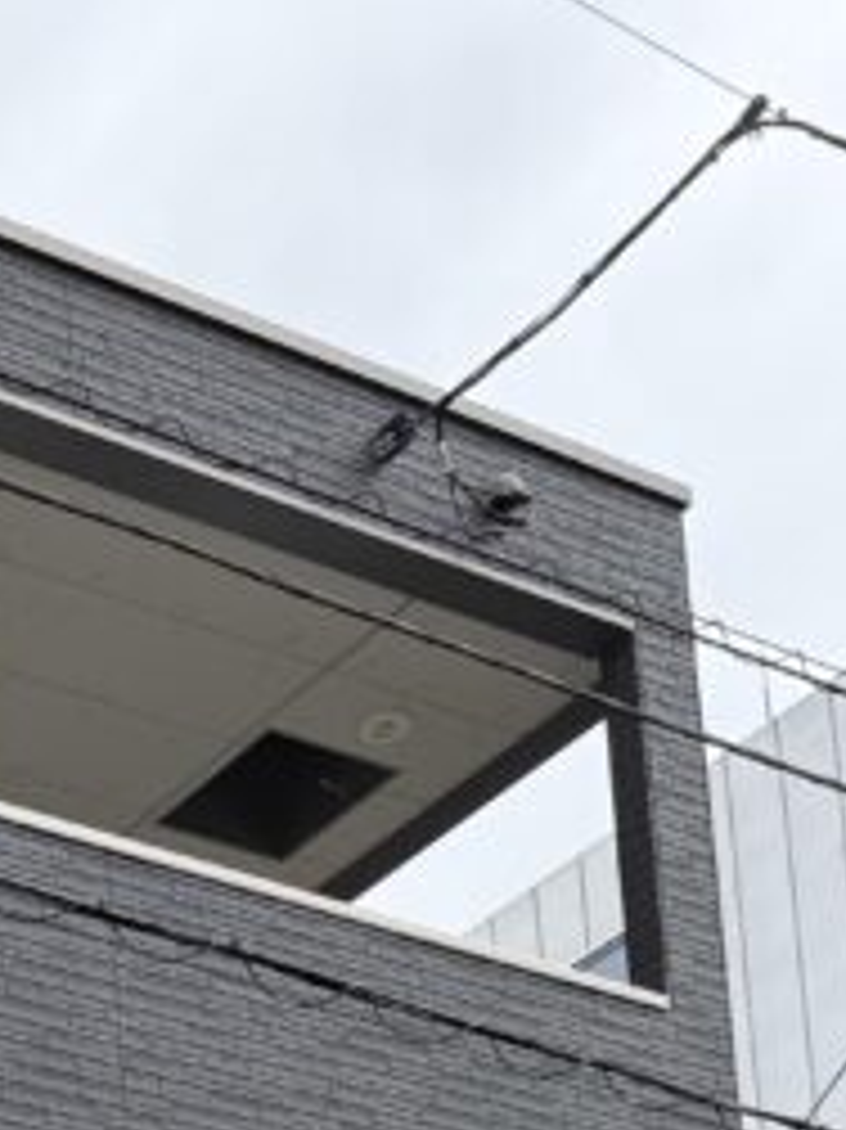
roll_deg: +2.2
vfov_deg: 15.7
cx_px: -616
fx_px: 3196
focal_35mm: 98
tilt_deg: +8.3
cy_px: 2292
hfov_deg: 13.7
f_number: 1.78
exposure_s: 1/992
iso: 100
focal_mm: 6.76
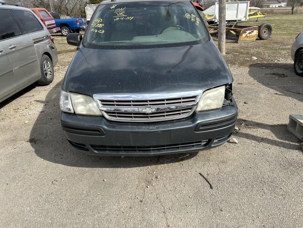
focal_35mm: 26
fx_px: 228
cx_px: 152
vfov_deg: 53.1
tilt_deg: -21.9
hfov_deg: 67.3
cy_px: 114
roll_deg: +2.4
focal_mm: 5.7
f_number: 1.5
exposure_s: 1/3460
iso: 50
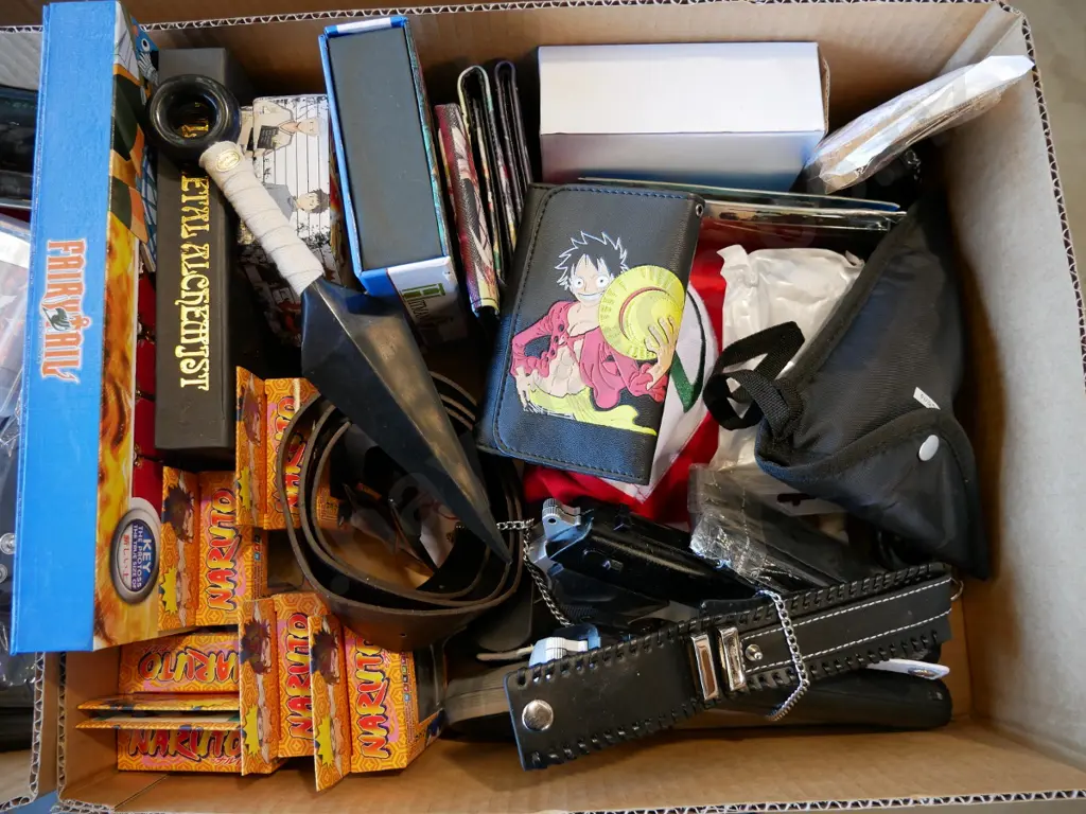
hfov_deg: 63.4
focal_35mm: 28
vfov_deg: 49.7
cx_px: 543
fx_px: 878
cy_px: 407
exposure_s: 1/60
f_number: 3.6
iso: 800
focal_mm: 14
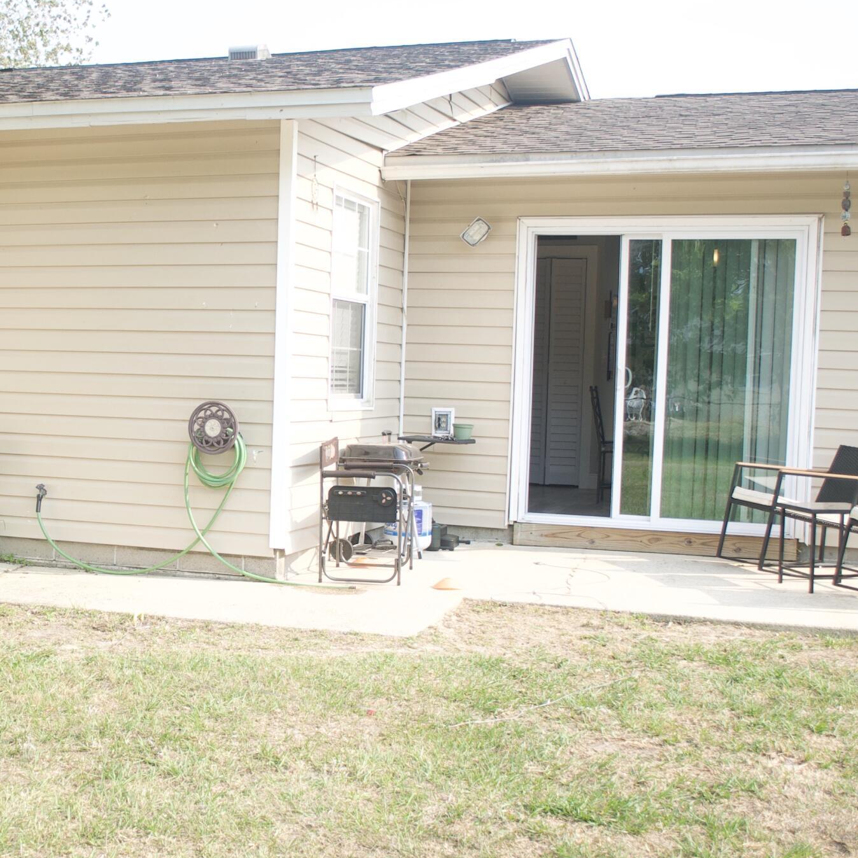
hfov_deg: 32.6
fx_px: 1430
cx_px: 191
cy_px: 458
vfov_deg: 33.4
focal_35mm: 51
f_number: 8
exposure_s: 1/400
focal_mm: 18
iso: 200
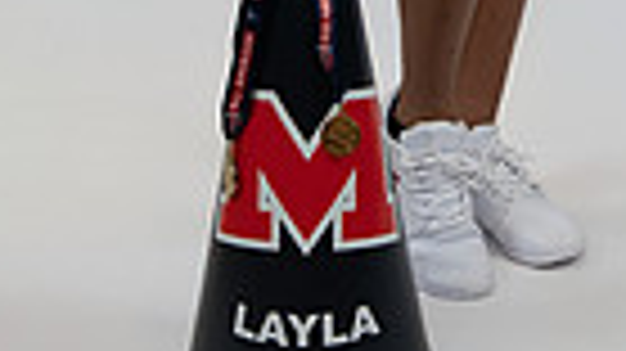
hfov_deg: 15.6
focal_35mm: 137
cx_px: 468
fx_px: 2279
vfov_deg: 8.1
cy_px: -518
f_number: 4
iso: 320
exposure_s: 1/125
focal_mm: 40.4
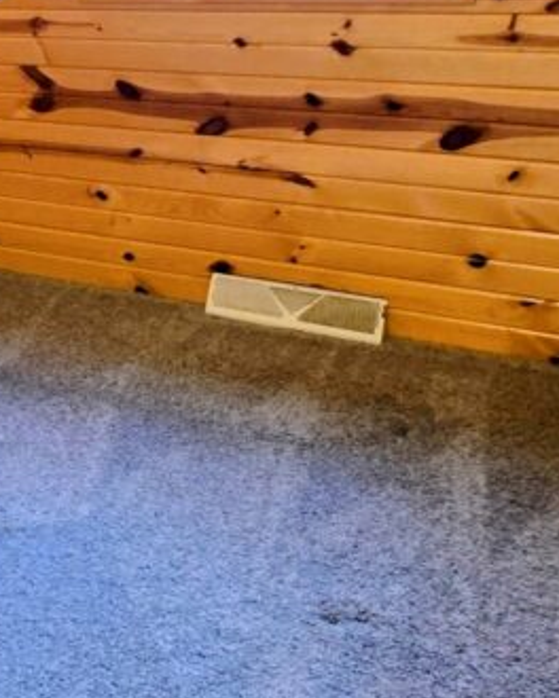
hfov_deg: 32.2
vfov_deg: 42.0
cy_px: 104
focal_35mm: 41
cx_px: -54
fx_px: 848
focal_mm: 2.2
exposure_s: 1/60
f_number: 1.9
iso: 320
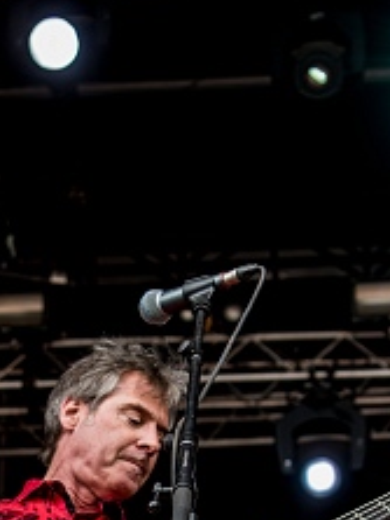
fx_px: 1774
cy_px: 676
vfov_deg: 15.9
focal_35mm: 118
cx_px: 169
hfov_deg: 12.5
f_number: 3.2
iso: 125
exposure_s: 1/320
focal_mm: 38
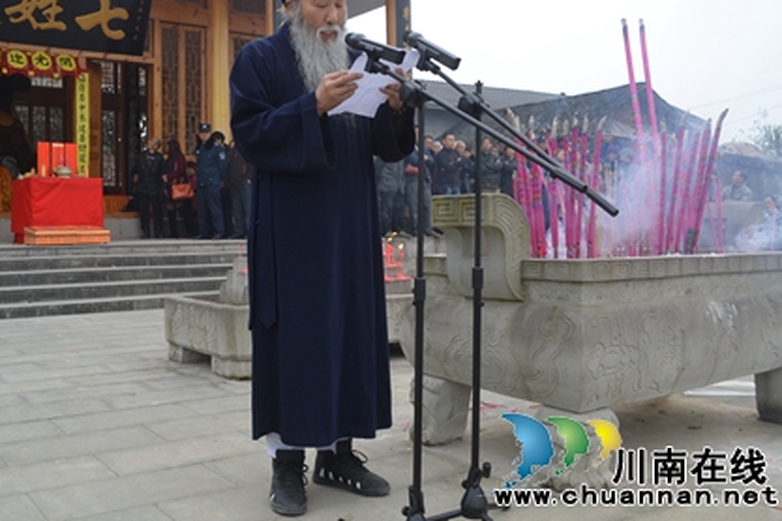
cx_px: 341
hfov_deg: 53.0
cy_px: 224
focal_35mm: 36
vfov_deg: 36.8
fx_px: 782
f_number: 5.6
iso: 160
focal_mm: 20
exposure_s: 1/125
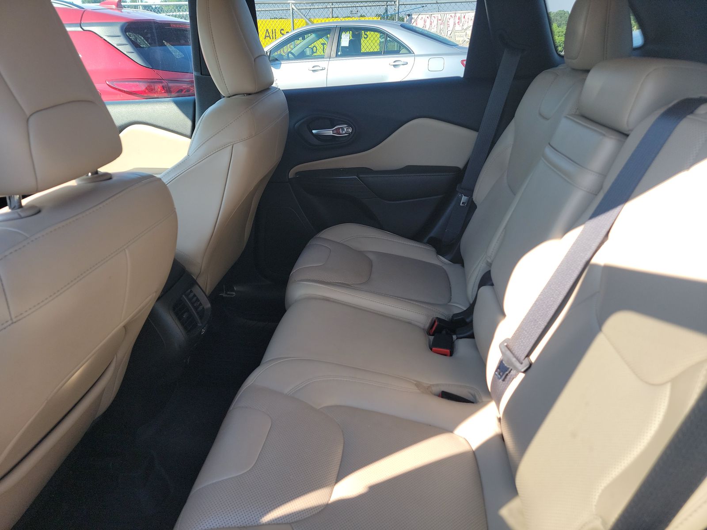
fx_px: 490
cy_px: 265
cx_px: 354
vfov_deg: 56.8
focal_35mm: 24
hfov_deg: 71.6
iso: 50
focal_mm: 6.7
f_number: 1.8
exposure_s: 1/119
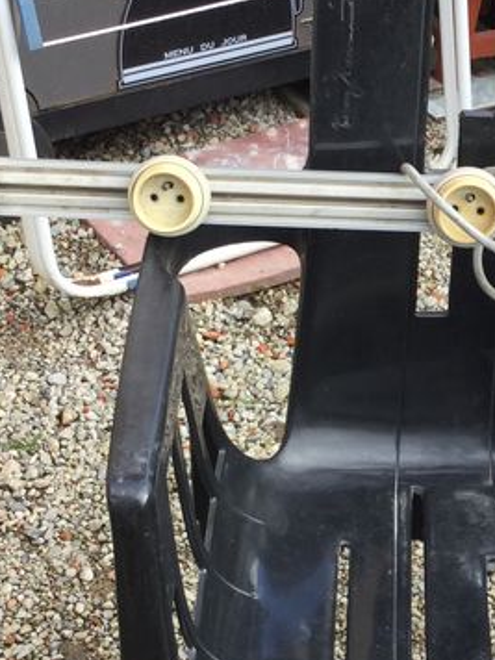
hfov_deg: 16.7
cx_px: 443
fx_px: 1659
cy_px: 345
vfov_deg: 22.5
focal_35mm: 87
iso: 25
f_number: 2.4
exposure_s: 1/228
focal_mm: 3.3
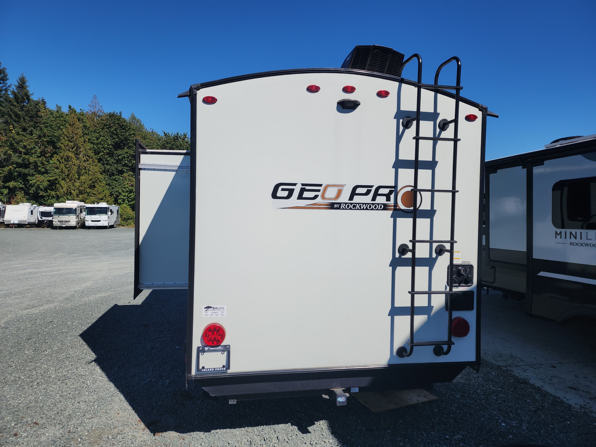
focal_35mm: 23
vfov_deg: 58.9
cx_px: 298
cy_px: 224
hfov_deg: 73.9
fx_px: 396
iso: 12
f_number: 1.8
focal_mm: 6.4
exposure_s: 1/1925
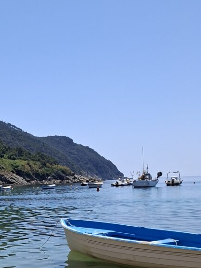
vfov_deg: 32.2
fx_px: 449
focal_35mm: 58
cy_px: 222
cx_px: -49
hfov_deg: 22.9
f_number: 1.8
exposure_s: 1/1866
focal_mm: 5.54
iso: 50
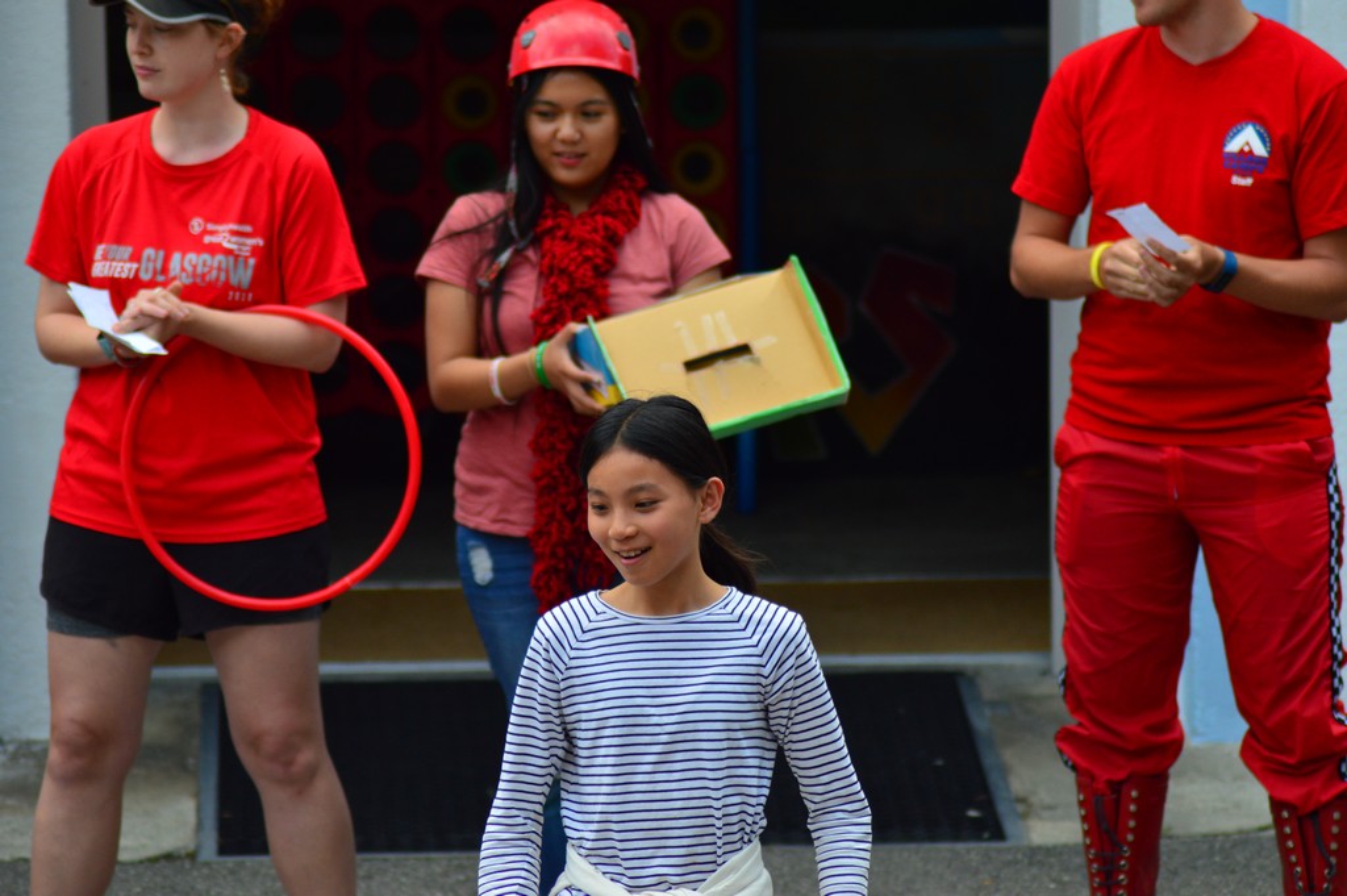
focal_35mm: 255
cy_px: 448
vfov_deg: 5.4
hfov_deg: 8.1
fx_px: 9533
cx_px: 674
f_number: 4.5
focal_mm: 170
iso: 400
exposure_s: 1/1250
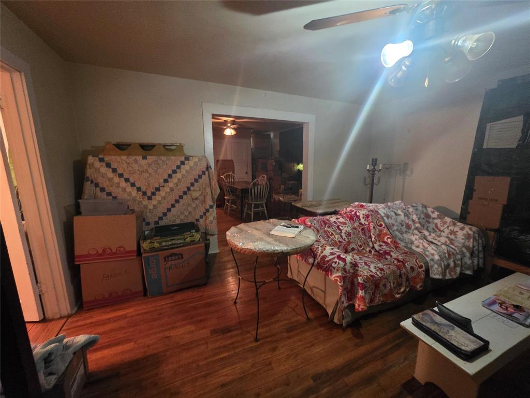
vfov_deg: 89.9
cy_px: 199
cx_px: 265
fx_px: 199
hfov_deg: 106.2
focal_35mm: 13
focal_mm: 2.2
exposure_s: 1/30
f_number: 1.9
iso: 1000
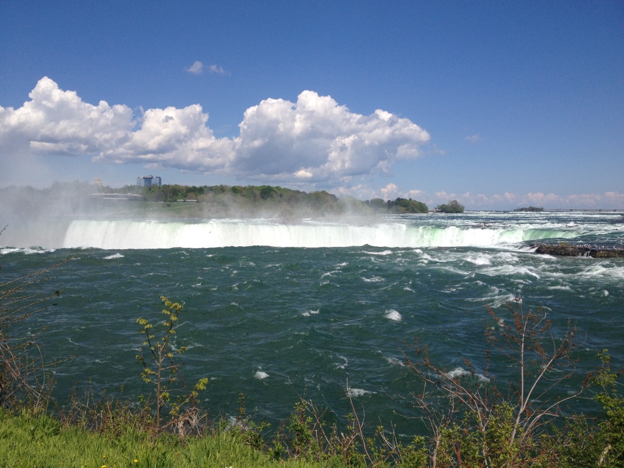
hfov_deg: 52.6
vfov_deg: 40.7
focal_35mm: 35
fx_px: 631
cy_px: 234
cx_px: 312
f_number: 2.4
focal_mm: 4.28
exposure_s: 1/3067
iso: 50
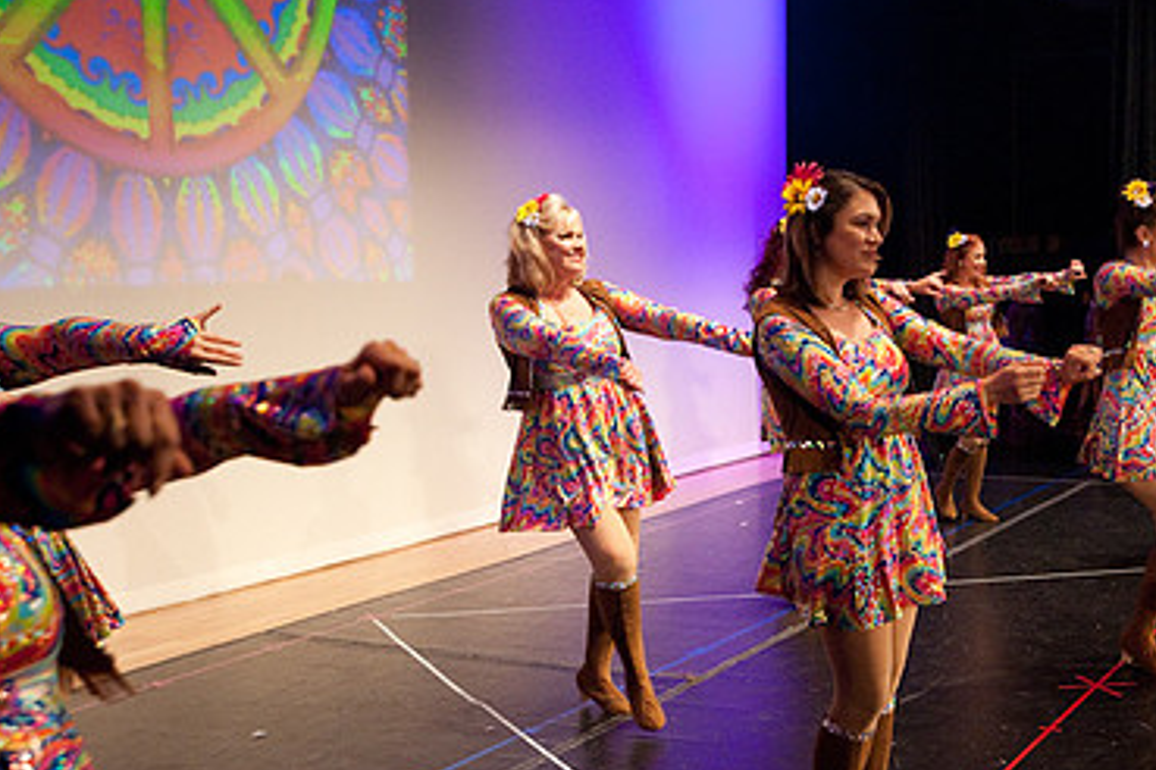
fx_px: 1766
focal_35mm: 55
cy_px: 485
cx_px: 789
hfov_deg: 35.8
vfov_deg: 24.5
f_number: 4
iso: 3200
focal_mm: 35
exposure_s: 1/200
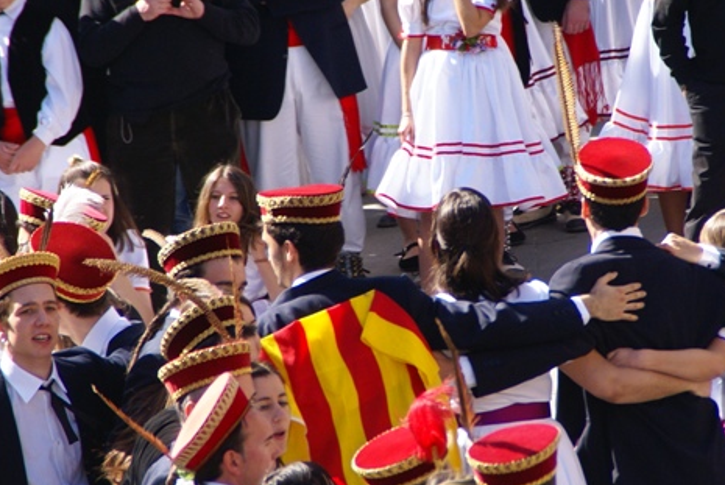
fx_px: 13304
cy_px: 232
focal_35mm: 660
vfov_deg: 2.1
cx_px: 423
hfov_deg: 3.1
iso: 160
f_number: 6.3
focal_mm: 200
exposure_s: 1/320
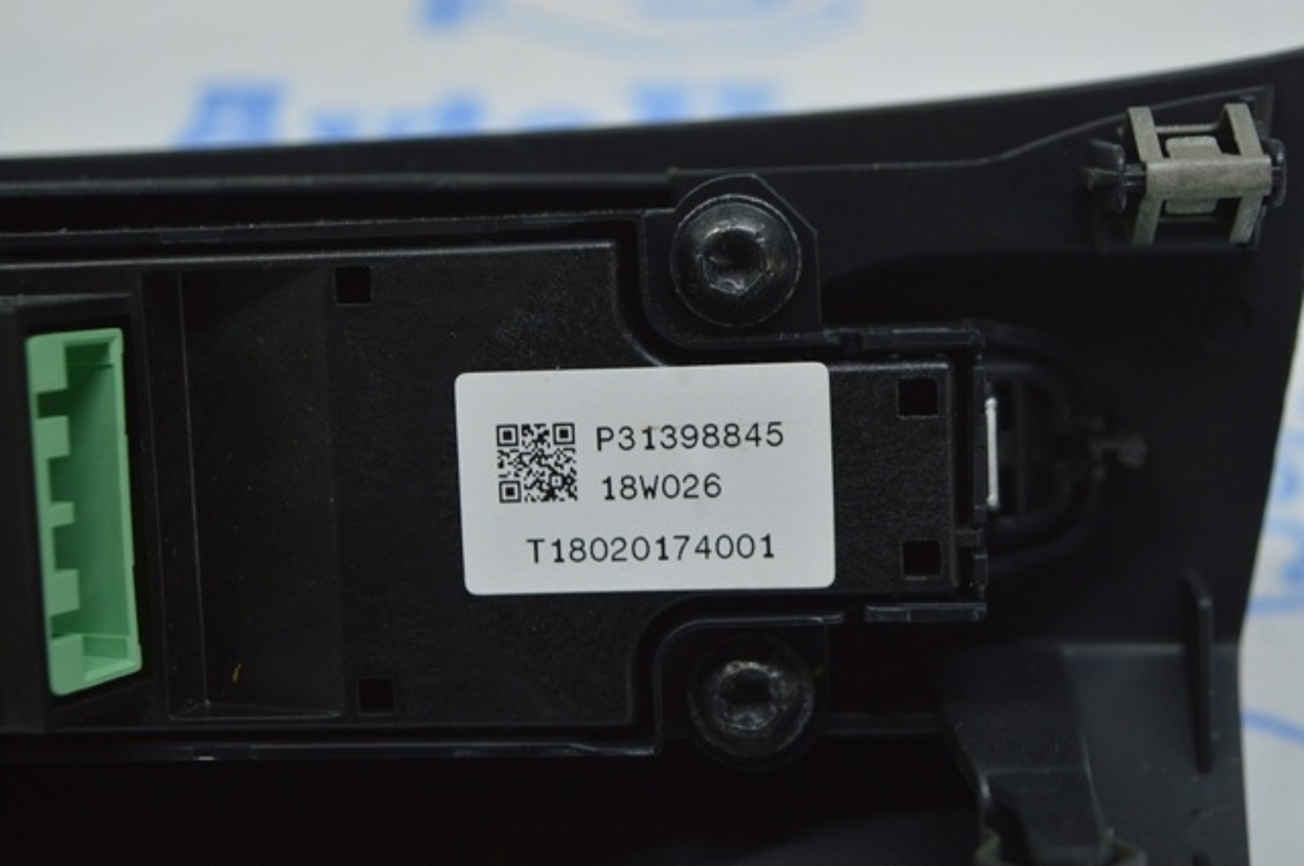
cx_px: 652
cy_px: 433
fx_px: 2279
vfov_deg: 21.5
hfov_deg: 31.9
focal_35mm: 63
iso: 400
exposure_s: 1/40
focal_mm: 42
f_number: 5
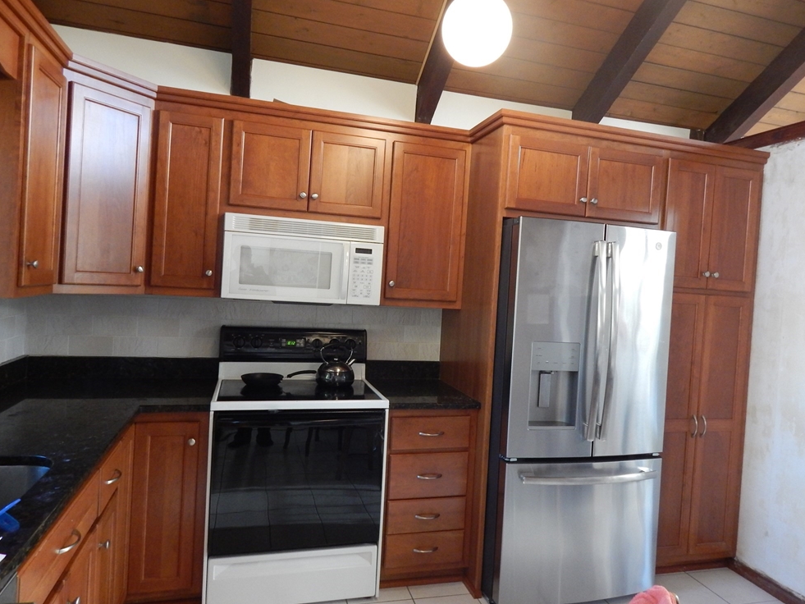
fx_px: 558
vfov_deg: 56.8
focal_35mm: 24
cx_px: 409
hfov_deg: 71.6
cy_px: 295
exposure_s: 1/30
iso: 360
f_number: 3
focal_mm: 4
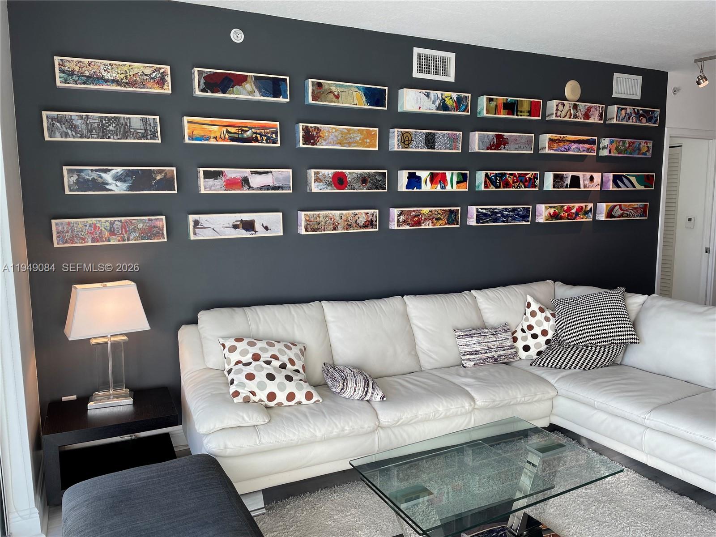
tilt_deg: -7.3
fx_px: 538
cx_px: 358
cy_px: 268
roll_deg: +0.4
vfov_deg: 53.1
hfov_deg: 67.3
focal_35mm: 26
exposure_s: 1/159
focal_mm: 4.2
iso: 32
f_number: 1.6
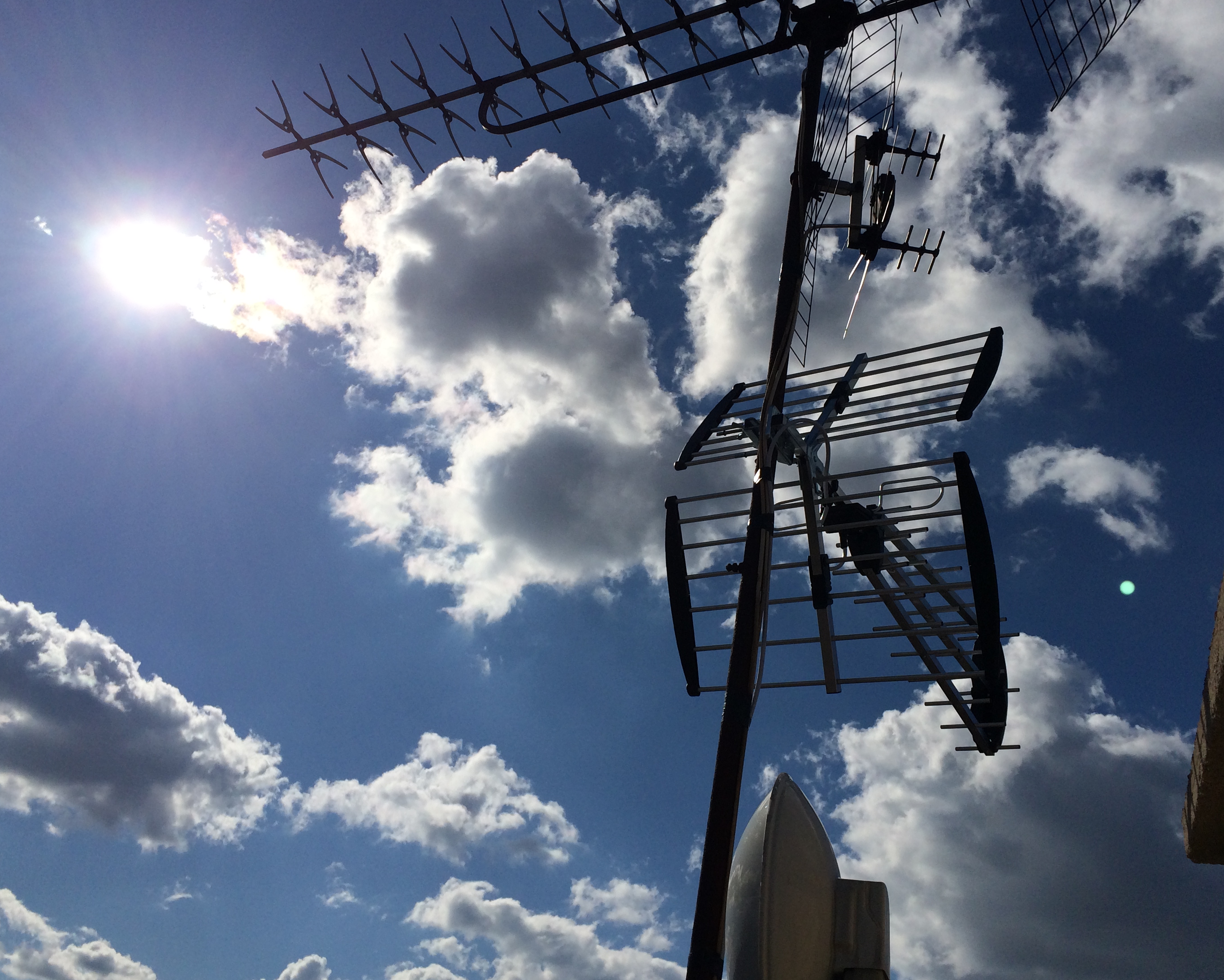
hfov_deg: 51.5
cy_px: 449
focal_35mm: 35
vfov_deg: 42.2
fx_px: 1268
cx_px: 646
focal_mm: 4.12
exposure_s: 1/13699
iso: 40
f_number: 2.2
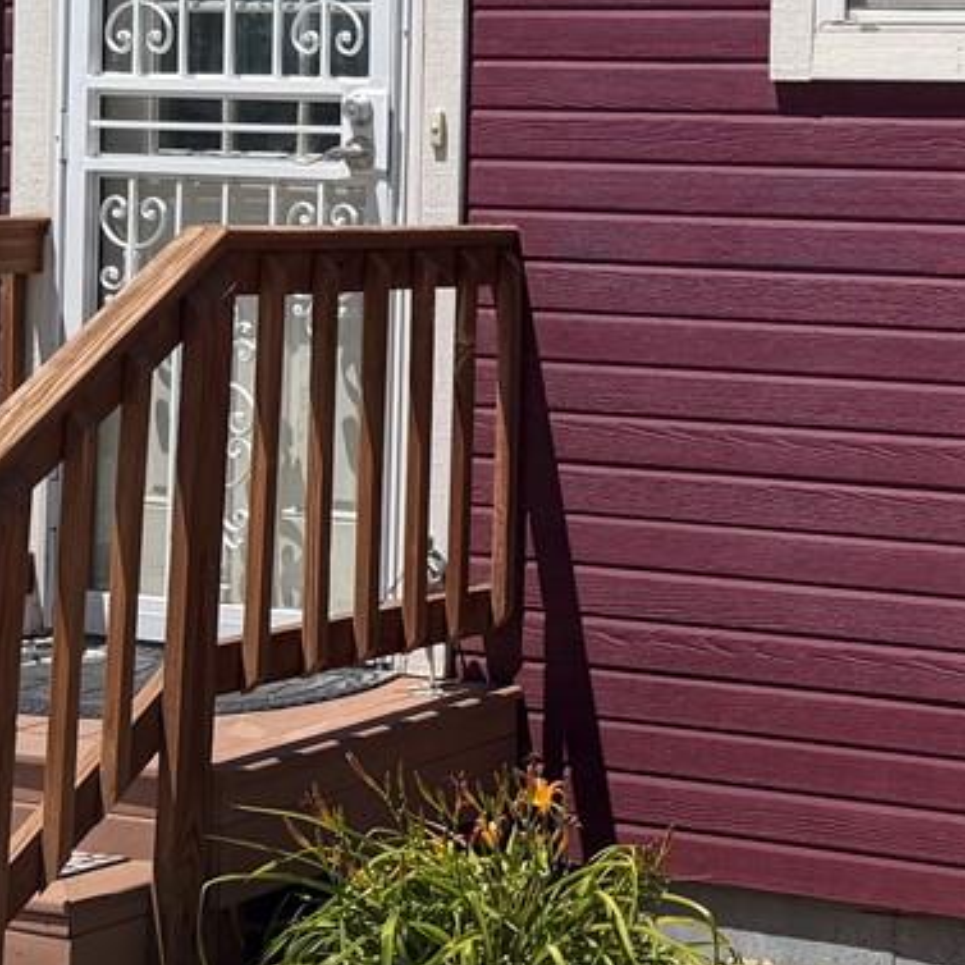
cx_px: 1019
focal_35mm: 90
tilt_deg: -1.8
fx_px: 2839
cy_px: 259
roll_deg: -0.8
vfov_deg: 19.2
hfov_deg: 18.7
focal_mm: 6.76
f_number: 1.78
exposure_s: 1/6173
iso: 80
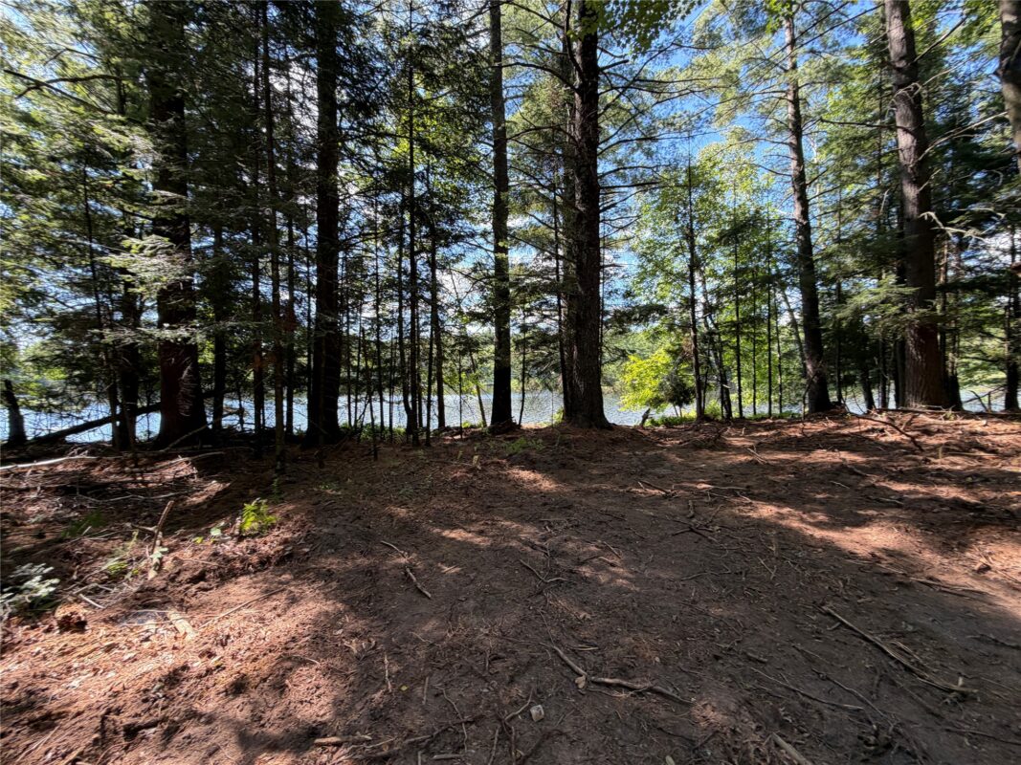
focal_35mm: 14
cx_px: 510
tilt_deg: -2.5
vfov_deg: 85.7
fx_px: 413
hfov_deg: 102.1
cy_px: 382
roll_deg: +0.4
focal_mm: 2.22
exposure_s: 1/121
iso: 64
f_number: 2.2
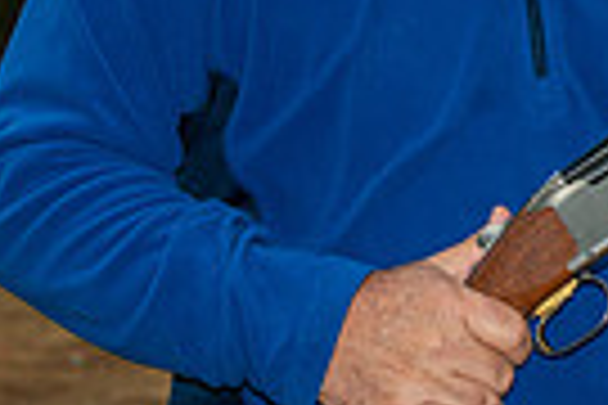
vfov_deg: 4.5
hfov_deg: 6.8
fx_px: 5083
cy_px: -122
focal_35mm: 301
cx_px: 901
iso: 320
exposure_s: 1/250
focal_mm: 70
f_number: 7.1
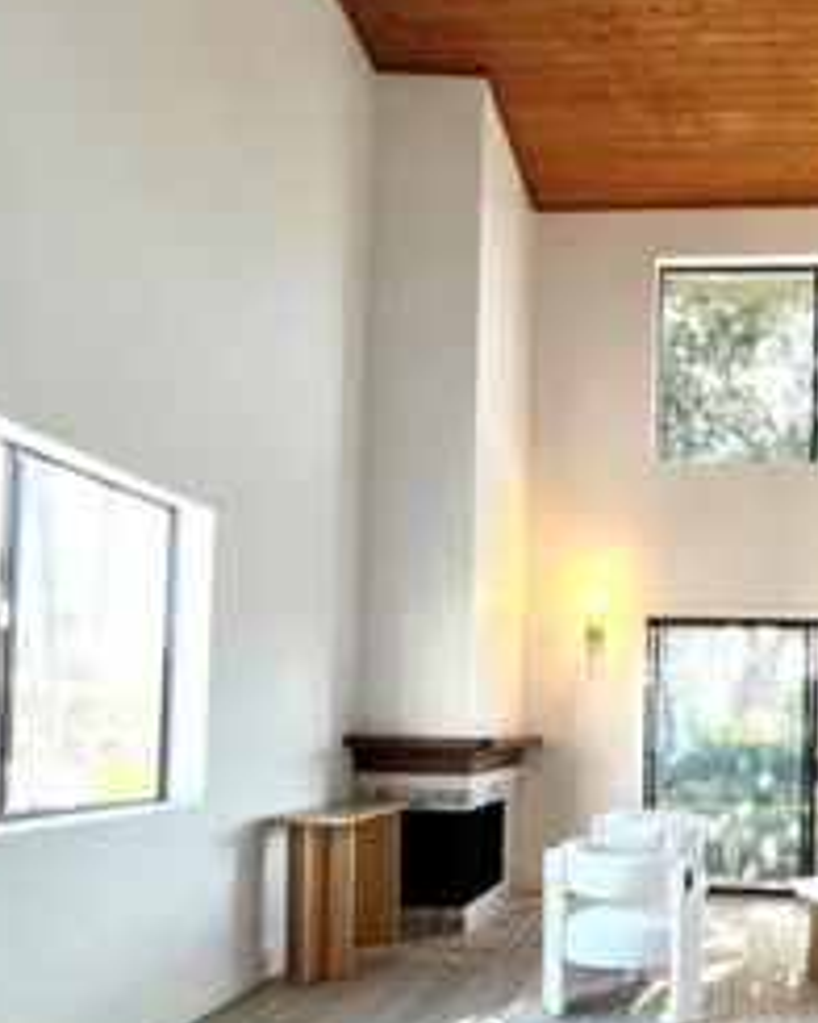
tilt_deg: +1.5
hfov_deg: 44.9
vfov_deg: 58.5
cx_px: 751
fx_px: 878
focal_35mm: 29
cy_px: 714
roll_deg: -0.8
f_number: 1.8
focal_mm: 1.57
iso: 80
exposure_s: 1/120
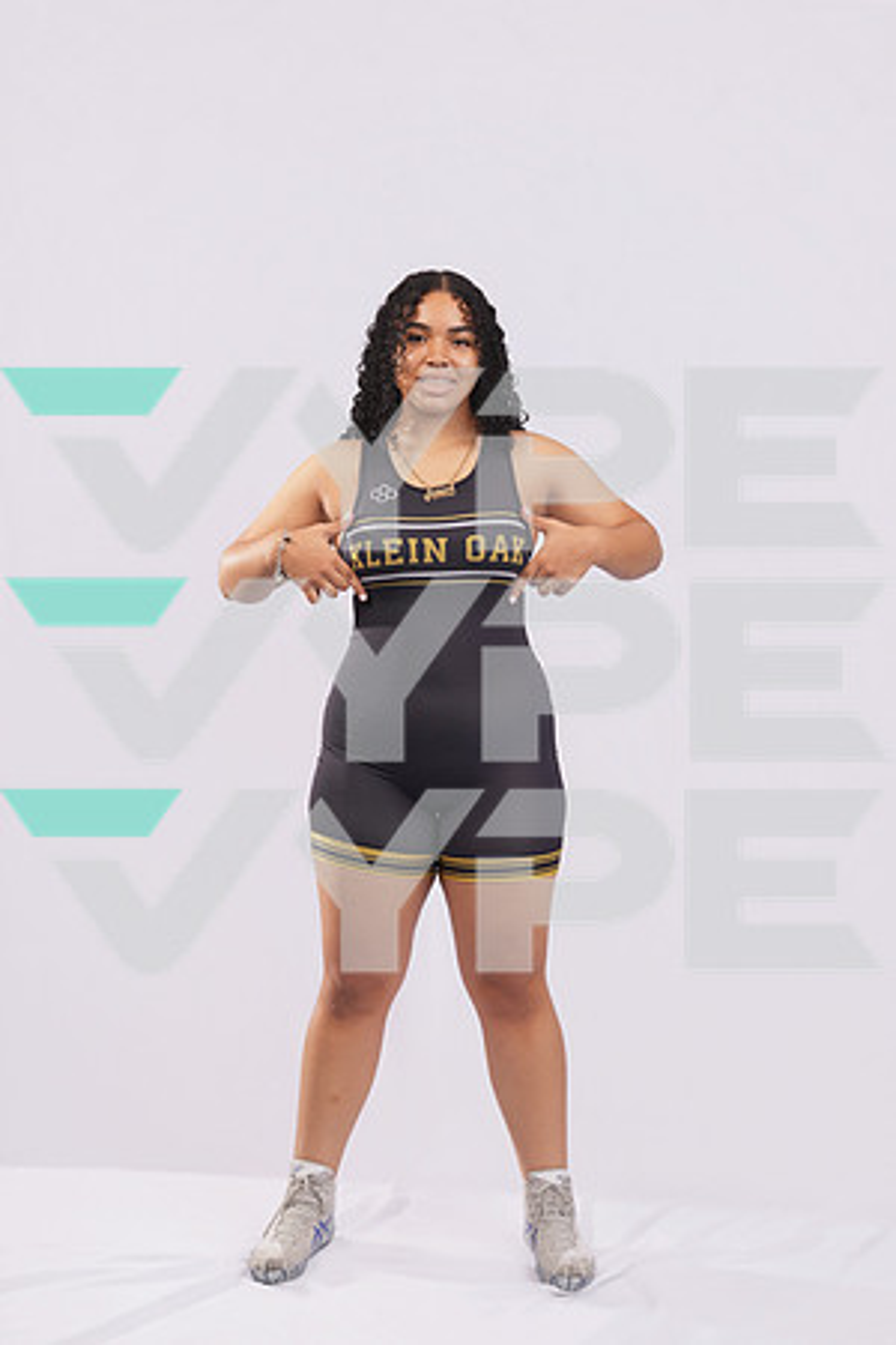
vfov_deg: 40.3
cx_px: 448
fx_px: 1829
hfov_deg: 27.5
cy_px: 672
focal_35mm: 49
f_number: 8
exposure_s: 1/160
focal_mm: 49
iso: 100
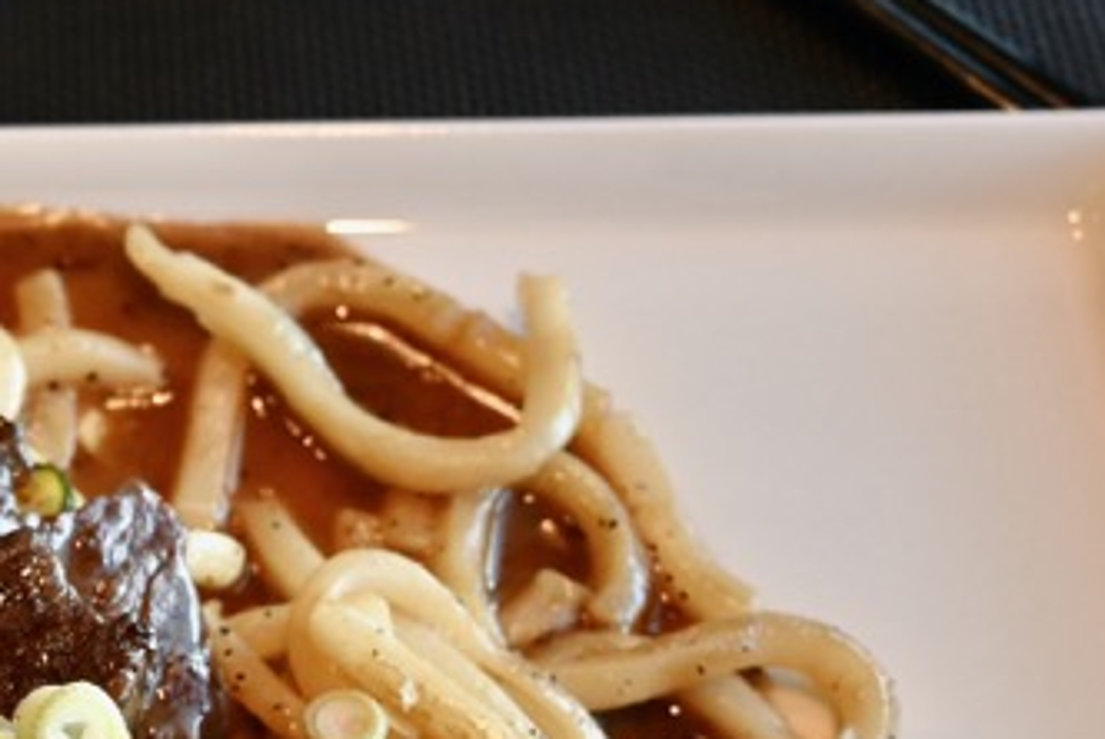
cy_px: 737
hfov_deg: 18.7
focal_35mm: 104
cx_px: -190
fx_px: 3195
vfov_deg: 13.0
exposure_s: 1/125
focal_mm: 18
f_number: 3.5
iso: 500
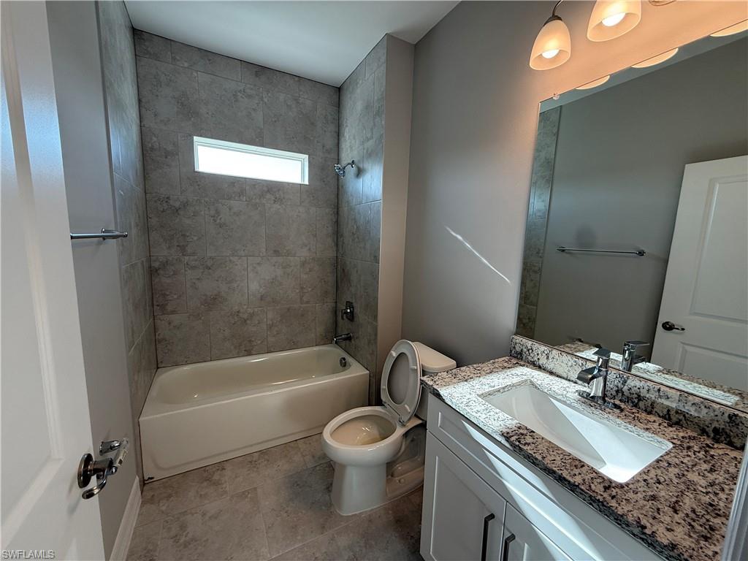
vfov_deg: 85.7
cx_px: 374
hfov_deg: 102.1
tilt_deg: -7.7
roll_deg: -2.1
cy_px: 280
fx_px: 303
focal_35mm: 14
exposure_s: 1/120
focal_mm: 2.22
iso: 80
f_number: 2.2
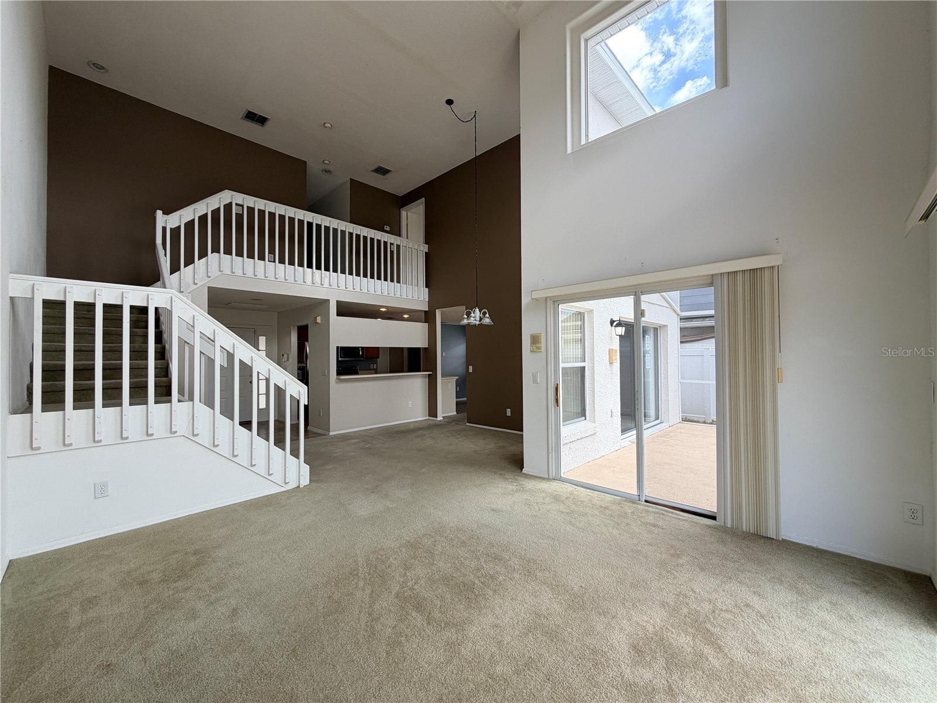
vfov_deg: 85.7
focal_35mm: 14
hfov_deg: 102.1
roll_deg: +0.4
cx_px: 468
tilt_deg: +0.6
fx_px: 379
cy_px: 352
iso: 40
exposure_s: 1/165
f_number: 2.2
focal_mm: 2.22
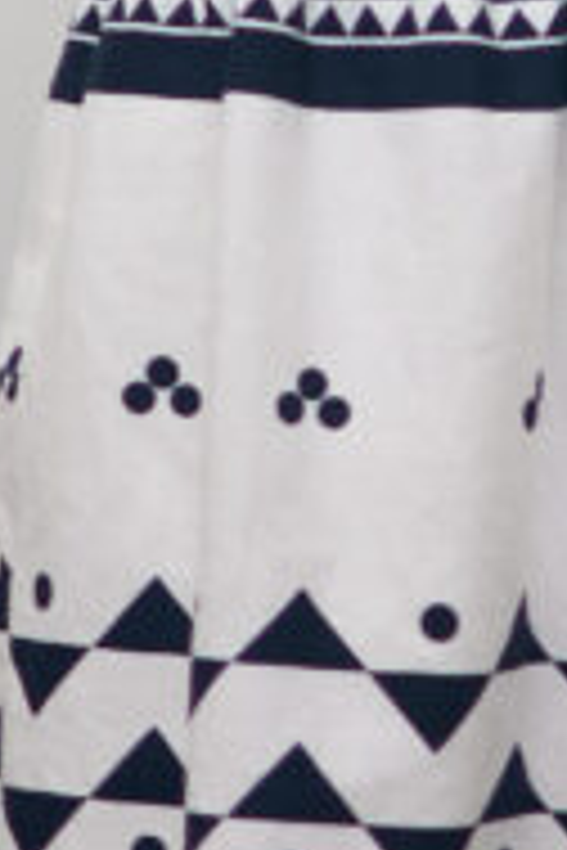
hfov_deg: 4.8
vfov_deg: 7.2
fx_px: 6702
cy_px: -337
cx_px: 572
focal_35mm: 284
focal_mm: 35
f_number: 1.8
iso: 200
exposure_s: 1/250
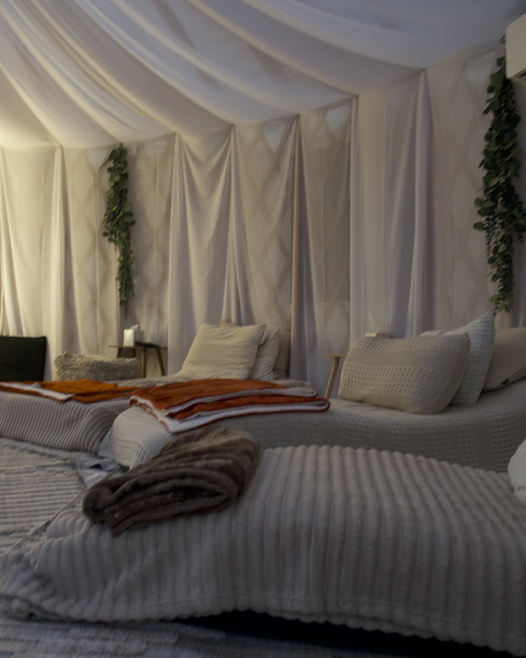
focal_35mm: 34
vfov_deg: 52.8
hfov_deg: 43.1
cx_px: 206
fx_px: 662
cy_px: 328
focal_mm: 24
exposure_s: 1/30
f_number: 4
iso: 1000
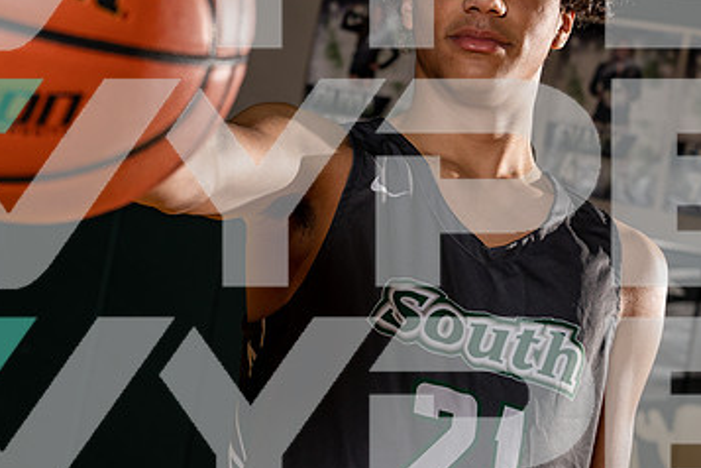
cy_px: 184
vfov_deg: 15.9
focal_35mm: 86
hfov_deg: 23.6
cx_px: 338
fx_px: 1674
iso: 320
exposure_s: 1/250
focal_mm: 53
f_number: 5.6
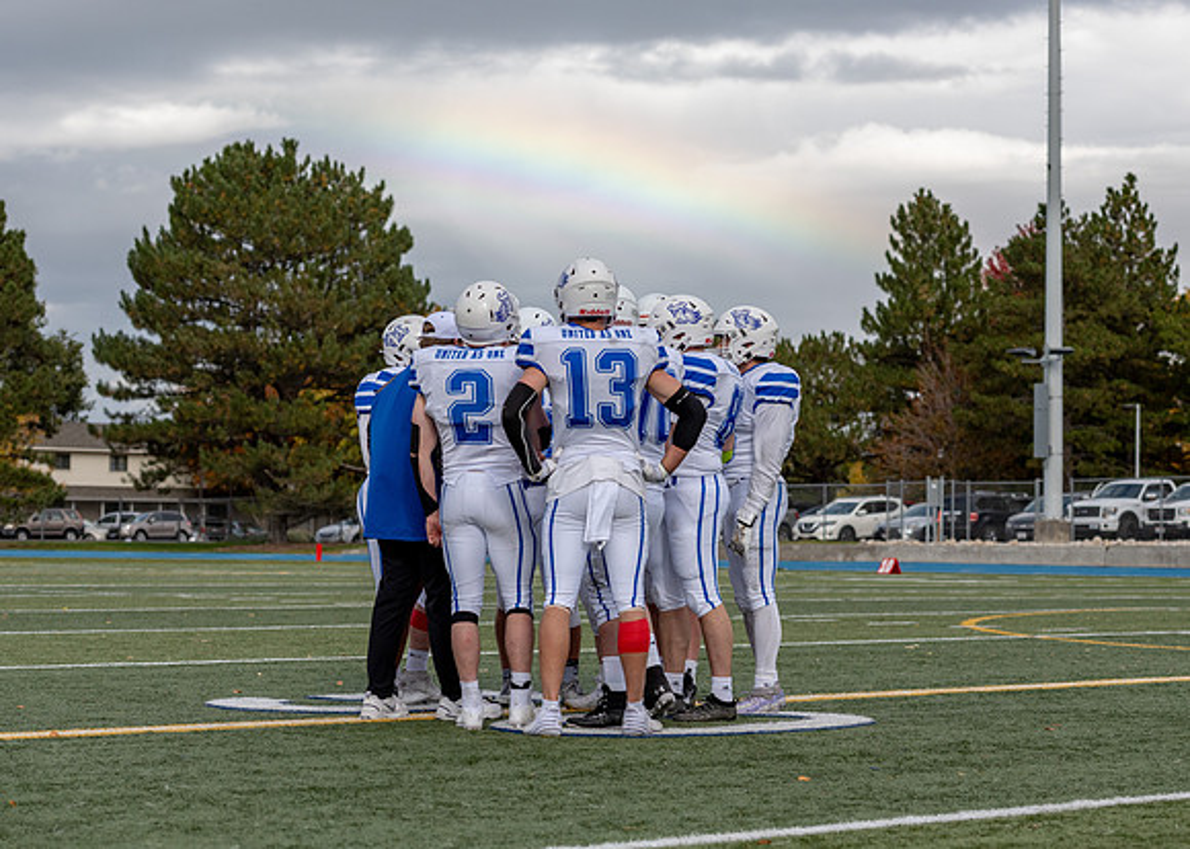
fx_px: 3001
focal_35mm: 89
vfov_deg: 16.1
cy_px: 383
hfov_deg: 22.4
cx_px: 608
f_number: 3.5
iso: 125
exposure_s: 1/4000
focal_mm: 70
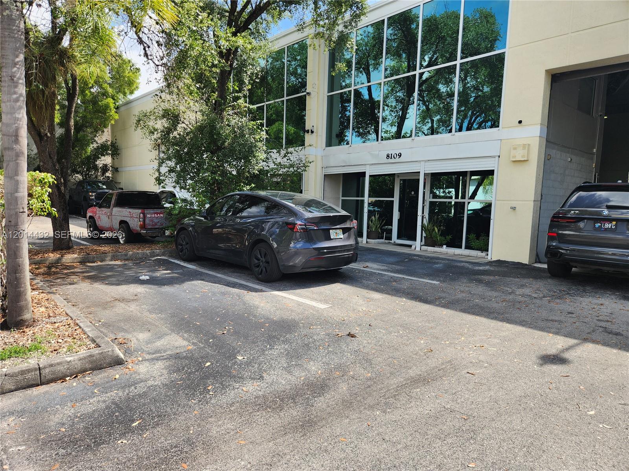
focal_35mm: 23
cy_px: 236
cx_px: 314
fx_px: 418
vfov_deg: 58.9
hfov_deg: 73.9
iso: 20
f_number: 1.8
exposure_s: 1/738
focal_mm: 5.4
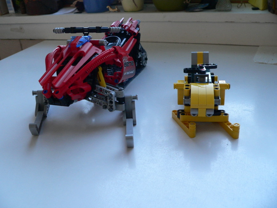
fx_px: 288
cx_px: 138
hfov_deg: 51.4
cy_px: 104
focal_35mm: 36
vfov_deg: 39.7
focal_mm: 6
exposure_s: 1/60
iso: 200
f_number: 2.8
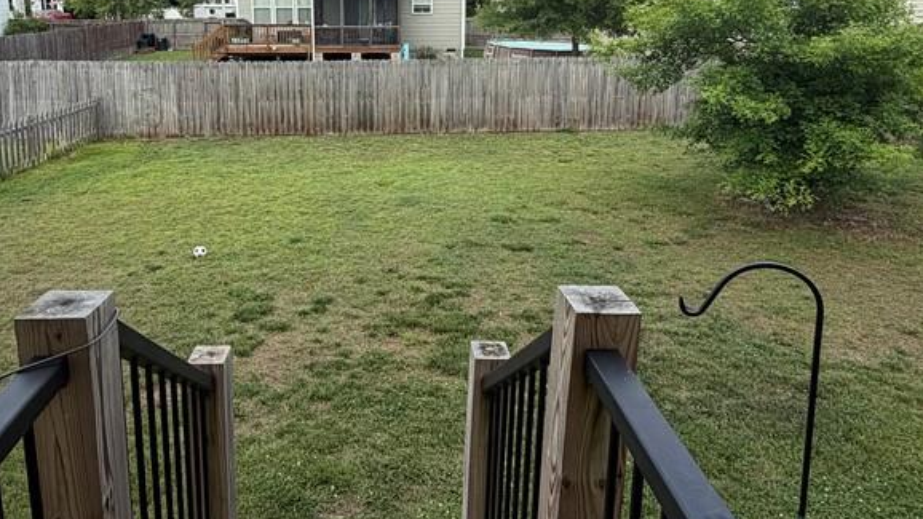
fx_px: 661
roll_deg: +0.6
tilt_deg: -9.9
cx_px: 407
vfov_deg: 41.6
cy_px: 128
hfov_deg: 69.6
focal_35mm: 27
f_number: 2.2
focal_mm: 2.22
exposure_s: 1/613
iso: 40
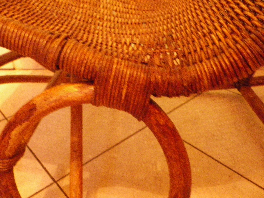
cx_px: 104
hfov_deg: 53.5
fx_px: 259
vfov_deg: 41.8
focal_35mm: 34
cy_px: 100
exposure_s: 1/8
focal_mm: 4.9
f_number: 2.6
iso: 800
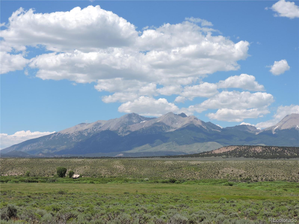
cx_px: 150
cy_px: 112
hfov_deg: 27.8
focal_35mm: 70
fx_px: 605
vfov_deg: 21.0
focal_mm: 12.5
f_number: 3.9
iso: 100
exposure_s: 1/1000
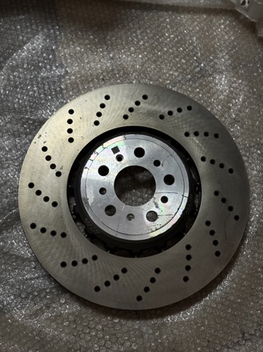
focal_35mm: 48
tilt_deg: -73.7
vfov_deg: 39.7
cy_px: 176
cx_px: 132
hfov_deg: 30.2
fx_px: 487
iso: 160
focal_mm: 6.76
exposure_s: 1/50
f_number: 1.78
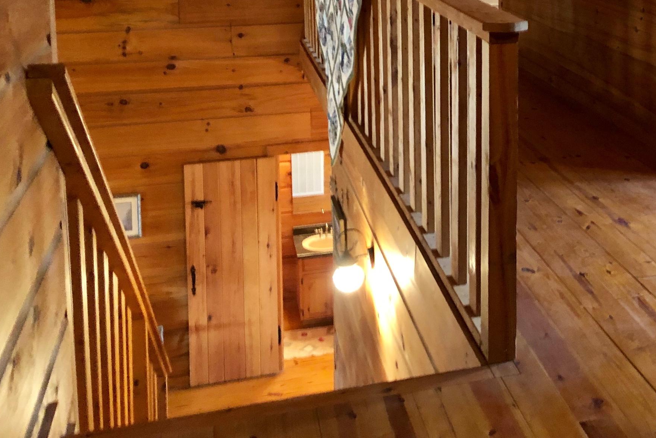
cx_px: 519
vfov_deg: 25.9
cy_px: 25
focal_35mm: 50
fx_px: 911
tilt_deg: -6.7
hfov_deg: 38.2
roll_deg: +1.0
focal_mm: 4
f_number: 1.8
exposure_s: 1/5
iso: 100
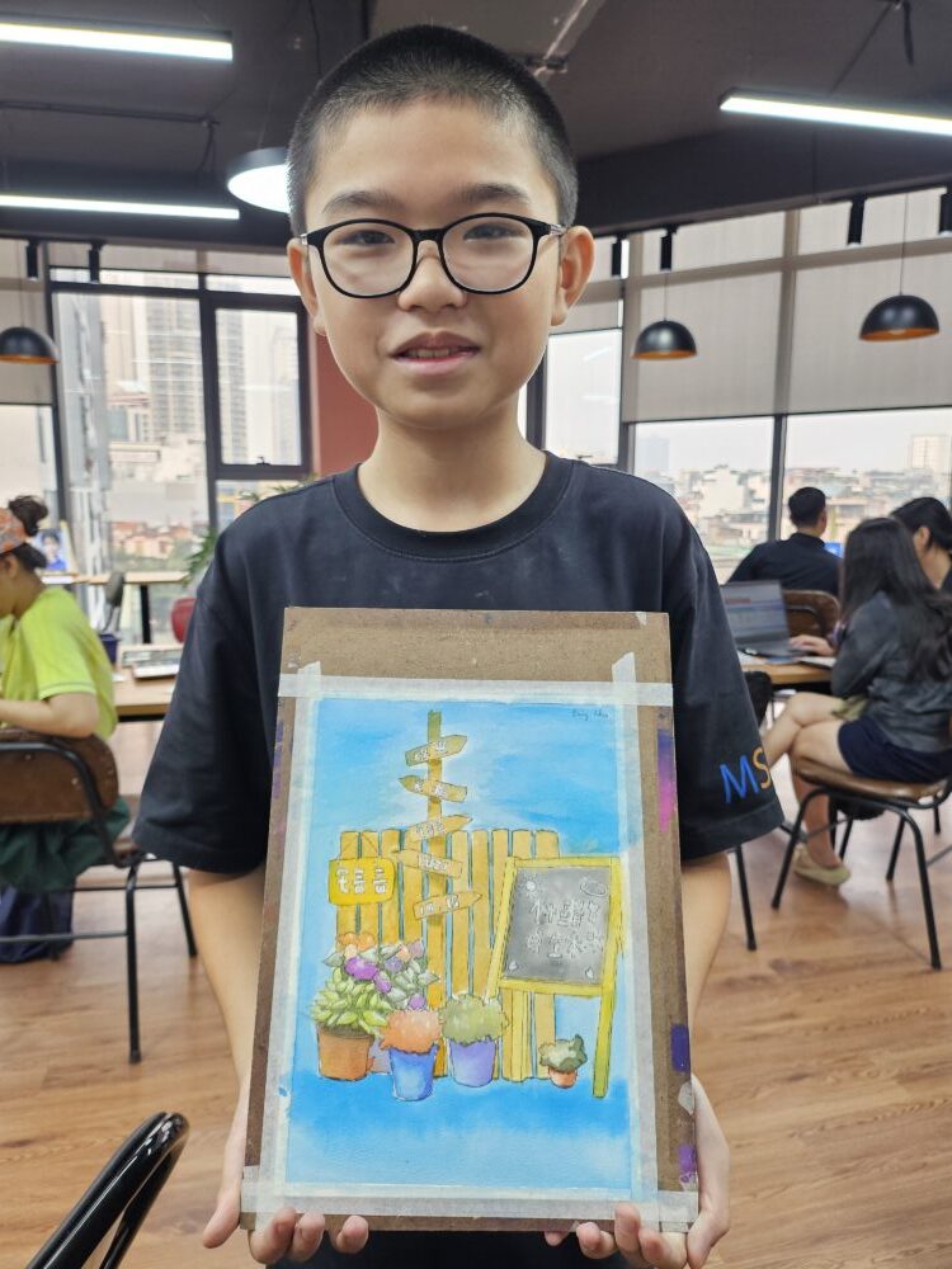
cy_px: 634
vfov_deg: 71.6
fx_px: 880
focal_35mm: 24
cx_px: 476
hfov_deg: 56.8
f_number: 1.8
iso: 160
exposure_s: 1/100
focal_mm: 5
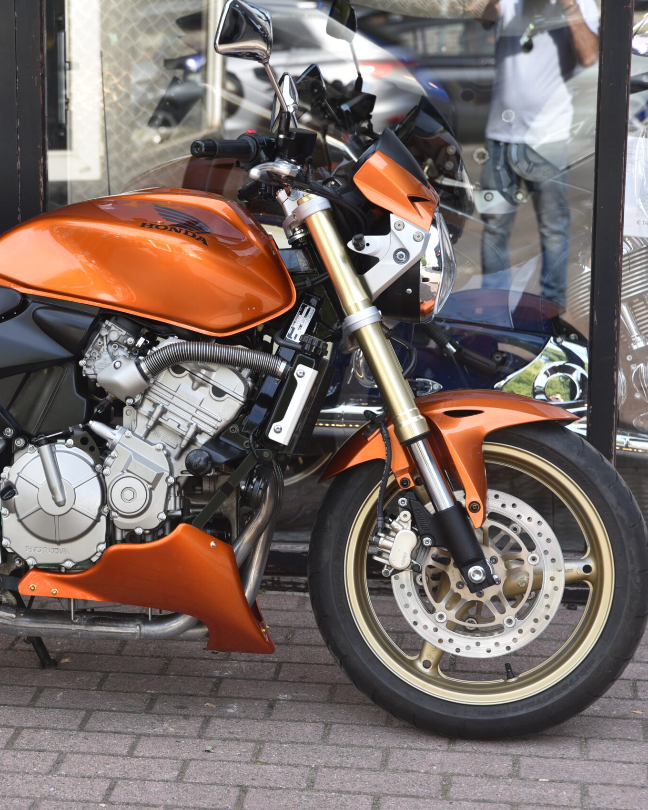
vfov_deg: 19.4
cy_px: 405
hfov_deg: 15.4
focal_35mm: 99
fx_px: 2372
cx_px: 82
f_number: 4.5
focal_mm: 70
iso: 100
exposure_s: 1/80
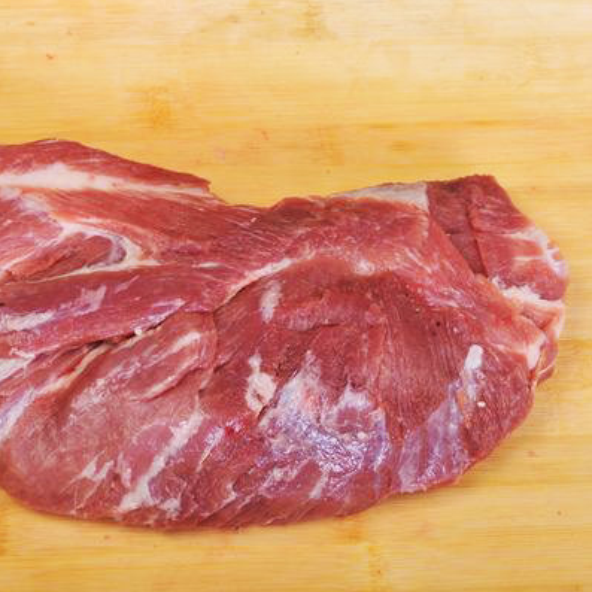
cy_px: 295
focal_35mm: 135
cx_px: 195
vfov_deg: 12.9
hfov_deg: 12.9
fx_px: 2612
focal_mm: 105
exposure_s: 1/200
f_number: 20
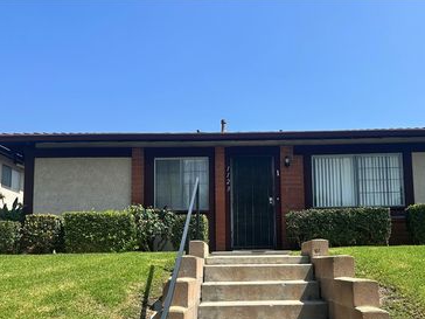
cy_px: 217
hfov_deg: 55.0
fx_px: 405
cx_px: 251
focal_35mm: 33
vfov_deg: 42.3
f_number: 1.78
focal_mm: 6.86
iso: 80
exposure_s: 1/3356
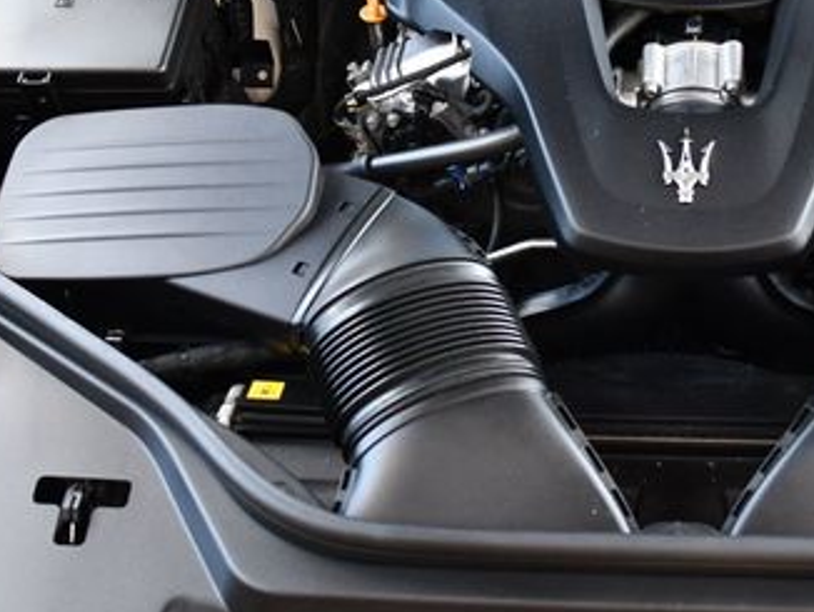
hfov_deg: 28.2
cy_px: 117
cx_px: 604
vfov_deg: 21.4
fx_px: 1600
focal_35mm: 68
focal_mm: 18
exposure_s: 1/200
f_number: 3.5
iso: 800
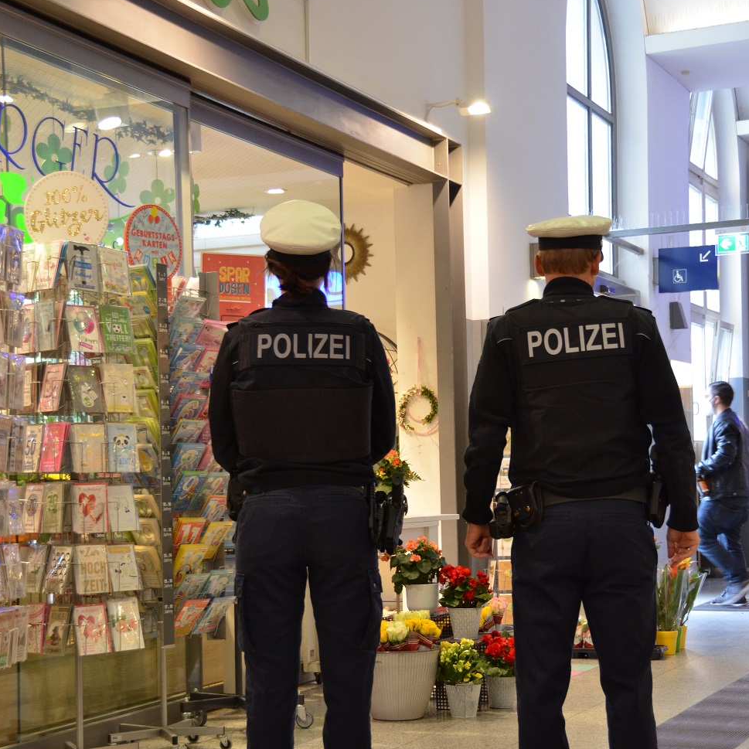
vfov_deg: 26.0
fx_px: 1616
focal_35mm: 66
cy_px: 461
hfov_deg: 26.1
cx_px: 376
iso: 800
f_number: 4.2
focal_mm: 34
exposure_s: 1/60
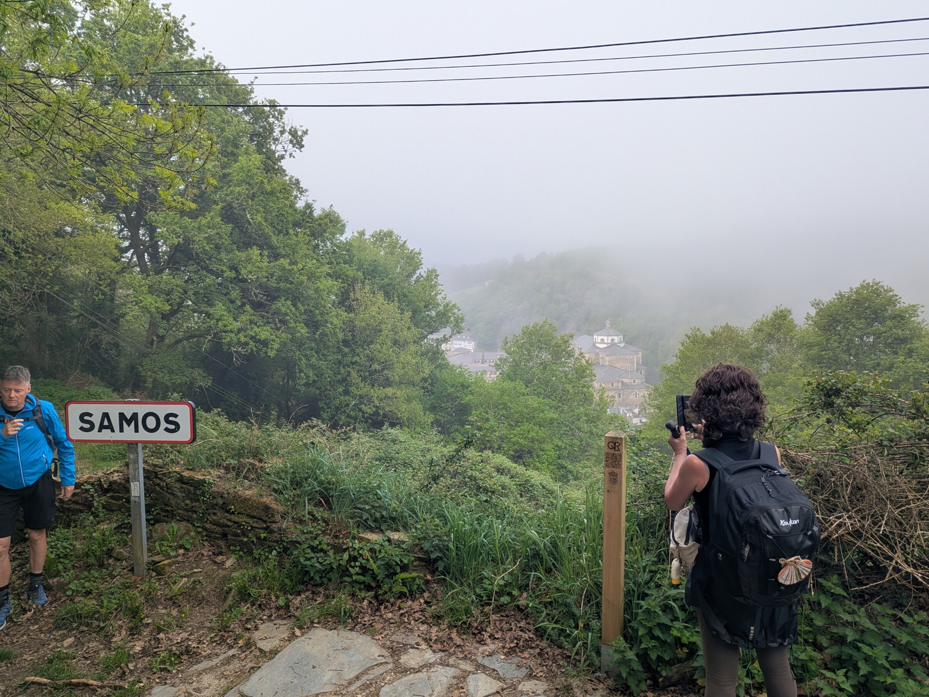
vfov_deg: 54.9
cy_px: 352
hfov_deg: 69.4
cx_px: 467
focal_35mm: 25
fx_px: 671
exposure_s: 1/536
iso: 49
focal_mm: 6.81
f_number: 1.85
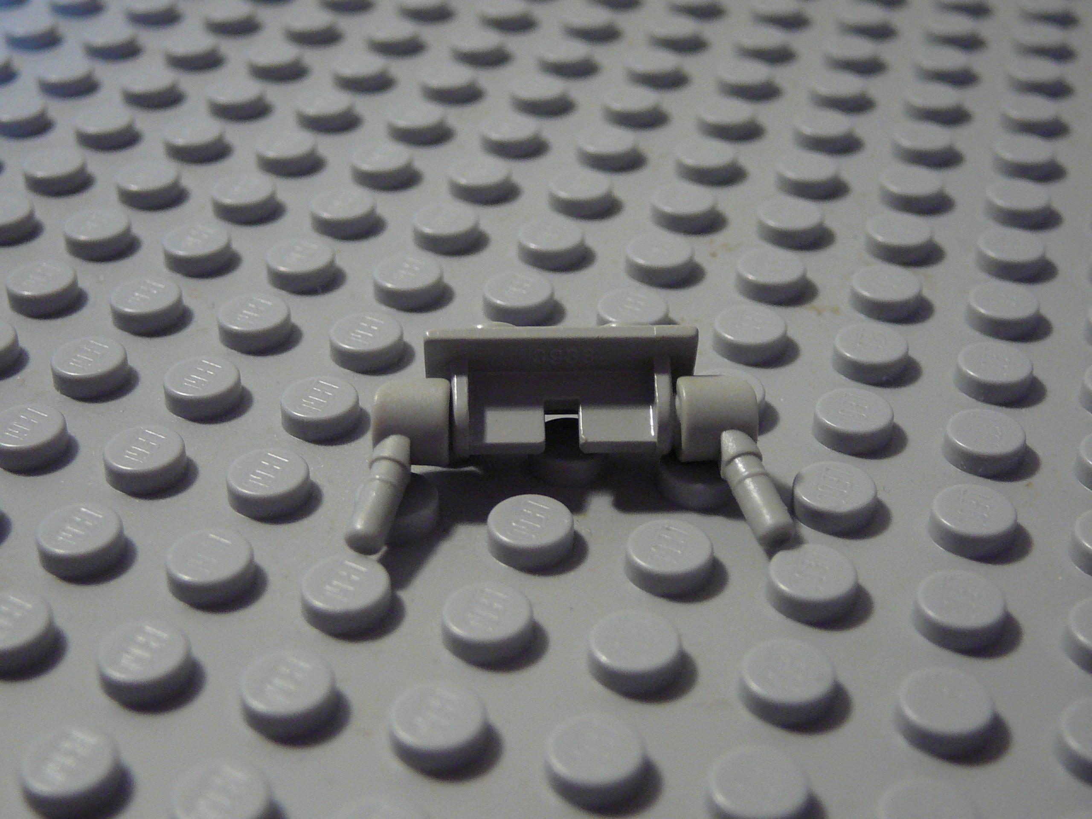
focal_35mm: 52
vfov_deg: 28.0
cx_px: 546
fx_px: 1640
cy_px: 410
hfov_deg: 36.8
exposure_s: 1/30
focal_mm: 7.8
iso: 200
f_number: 3.4
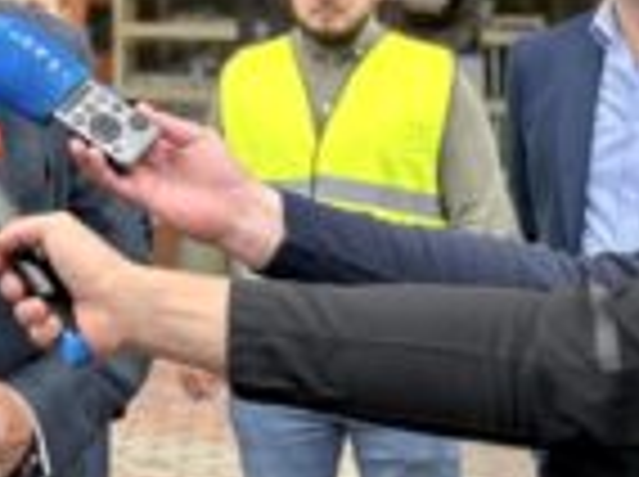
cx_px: -234
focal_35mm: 71
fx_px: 1308
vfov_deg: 19.6
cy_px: -70
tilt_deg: +5.0
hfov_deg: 23.6
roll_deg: -1.3
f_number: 1.78
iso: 80
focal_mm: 6.86
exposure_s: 1/690
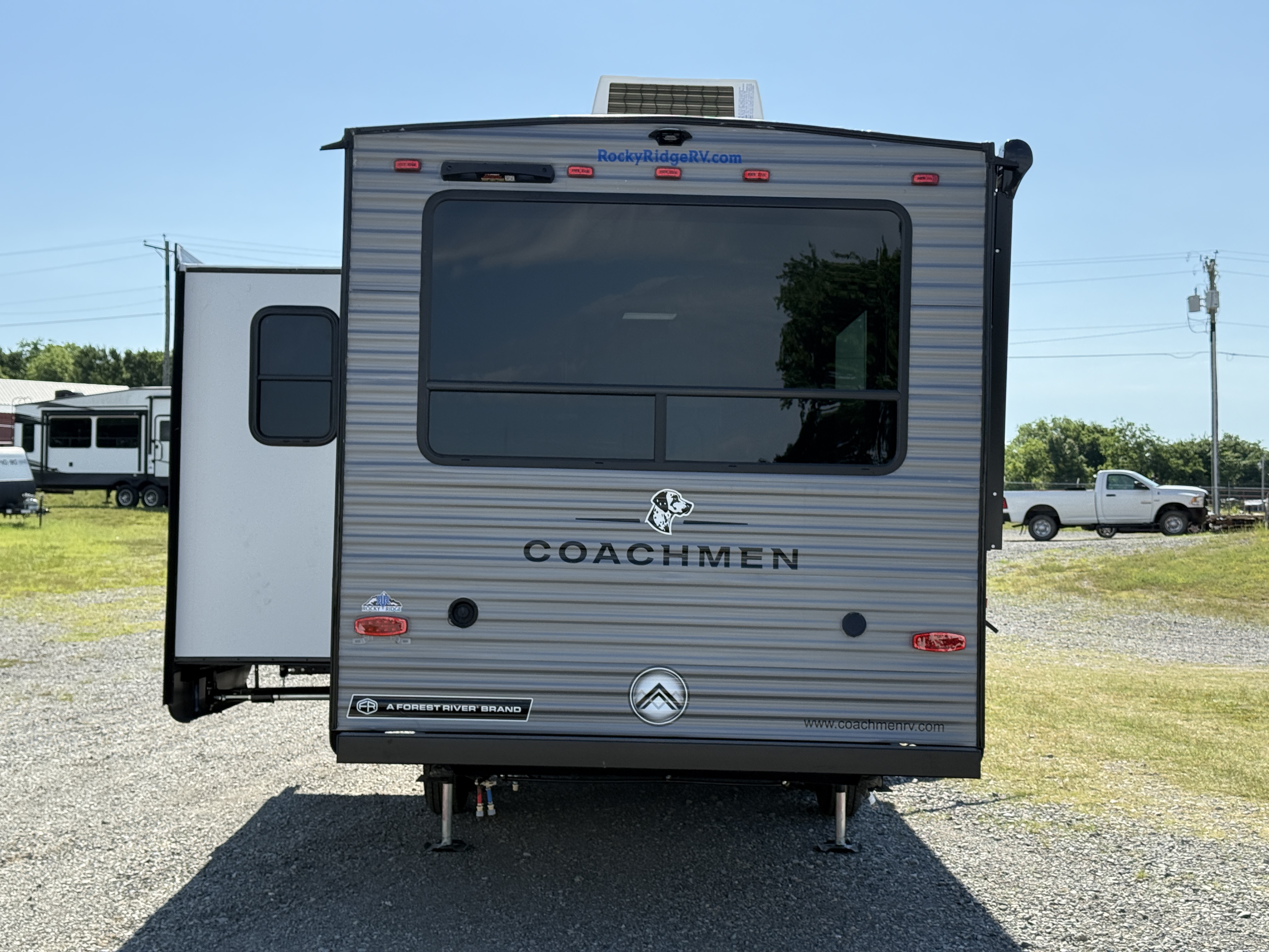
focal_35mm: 48
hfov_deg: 39.7
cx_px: 634
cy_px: 476
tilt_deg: +2.4
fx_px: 1760
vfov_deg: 30.3
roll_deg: -0.4
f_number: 1.78
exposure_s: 1/4329
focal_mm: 6.76
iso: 100
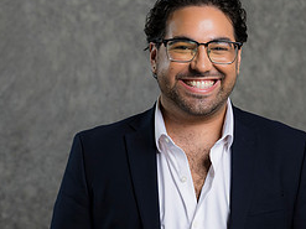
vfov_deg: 9.9
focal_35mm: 149
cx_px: 182
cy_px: 201
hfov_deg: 13.3
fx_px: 1316
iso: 125
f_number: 5
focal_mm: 85
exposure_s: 1/200
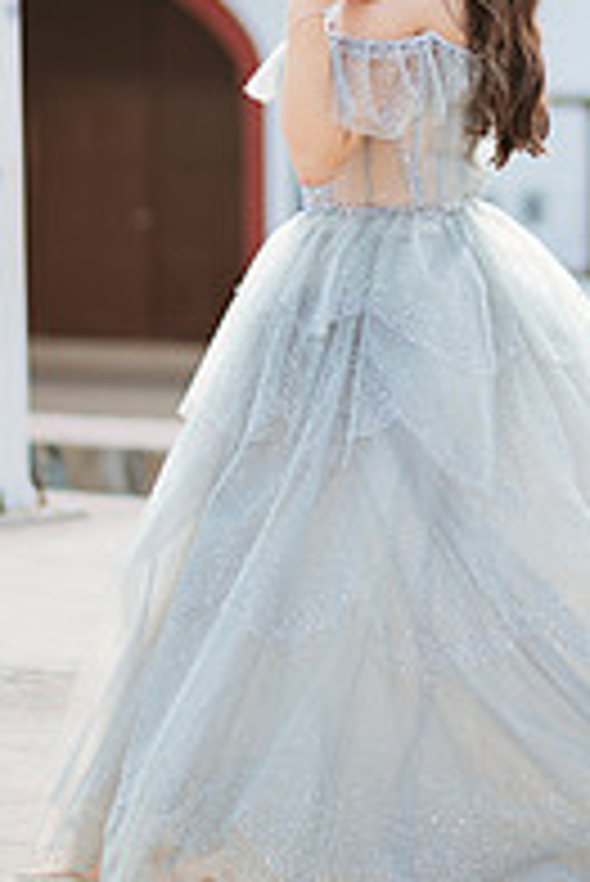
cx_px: 522
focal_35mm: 133
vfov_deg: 15.2
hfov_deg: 10.3
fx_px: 3264
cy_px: 58
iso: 100
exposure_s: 1/2500
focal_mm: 58
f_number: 1.4
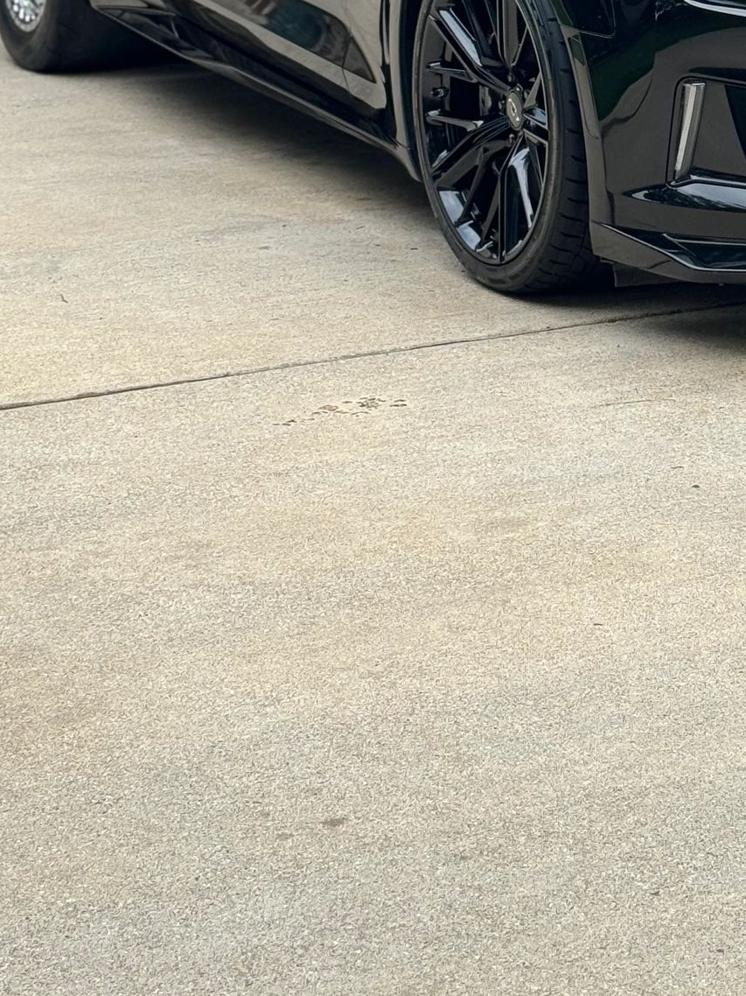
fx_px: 3104
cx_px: 713
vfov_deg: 17.6
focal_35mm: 108
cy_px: -74
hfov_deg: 13.5
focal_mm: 6.76
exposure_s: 1/1339
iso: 64
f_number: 1.78
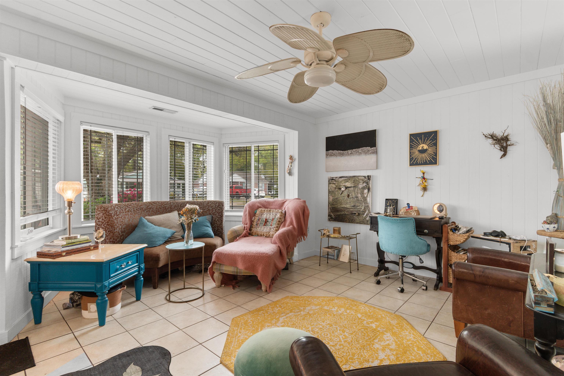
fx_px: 251
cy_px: 188
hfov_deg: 96.7
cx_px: 282
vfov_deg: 73.7
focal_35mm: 16
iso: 100
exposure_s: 1/1.25
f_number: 4.8
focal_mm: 11
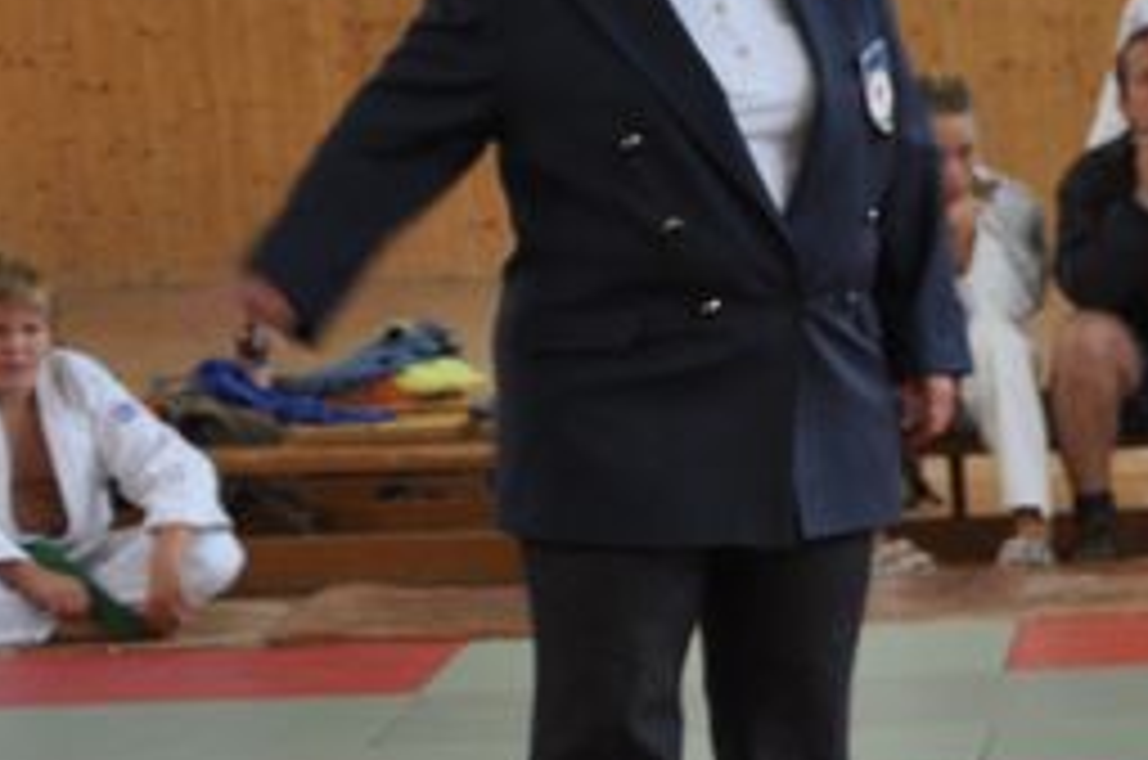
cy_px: 1241
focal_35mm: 289
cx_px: 2125
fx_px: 9199
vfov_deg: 4.7
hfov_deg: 6.9
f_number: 4.8
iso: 500
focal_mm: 48
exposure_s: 1/60
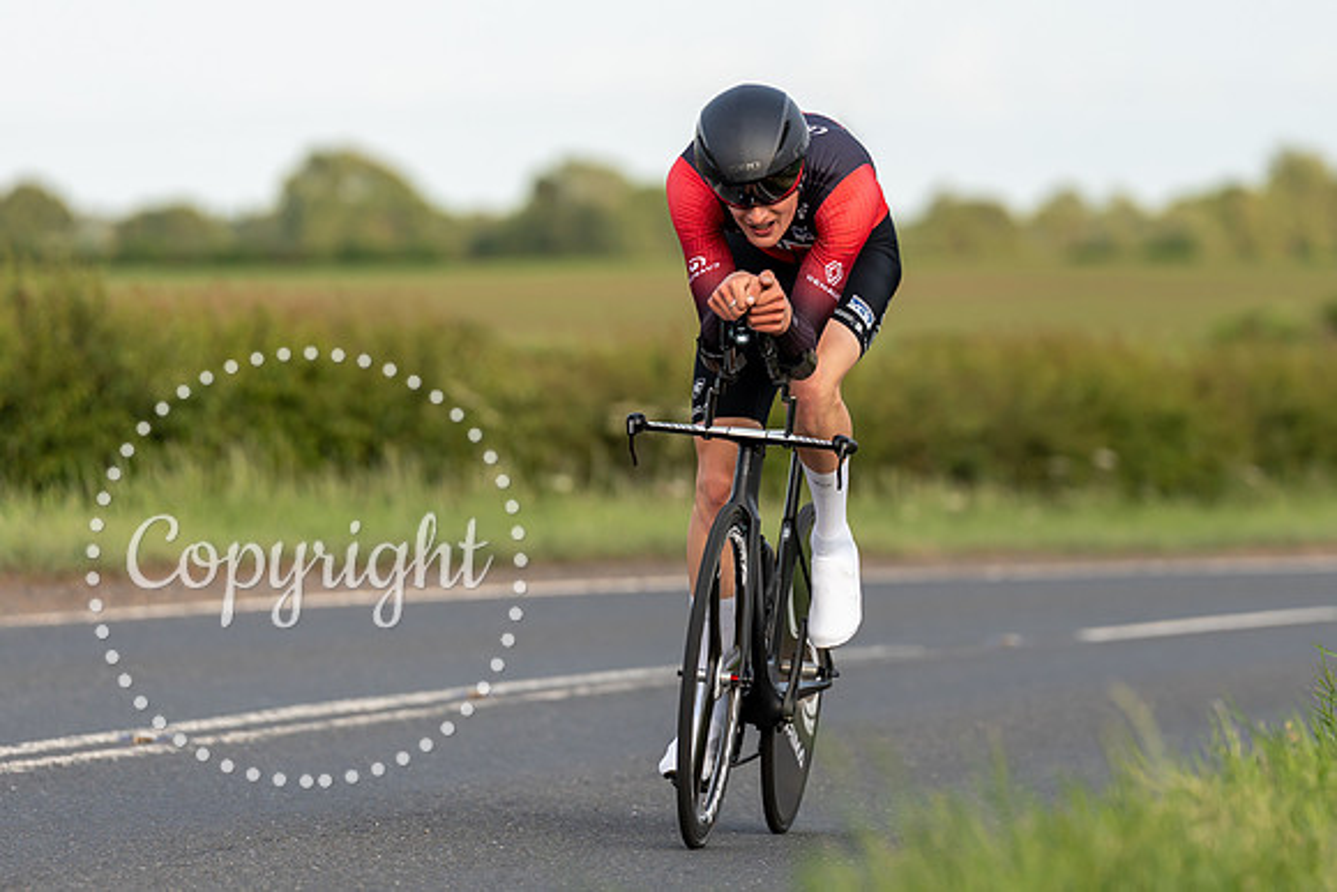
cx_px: 829
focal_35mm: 317
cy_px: 359
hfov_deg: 6.5
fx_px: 11768
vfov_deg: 4.3
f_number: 3.2
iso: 160
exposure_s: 1/1000
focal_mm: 197
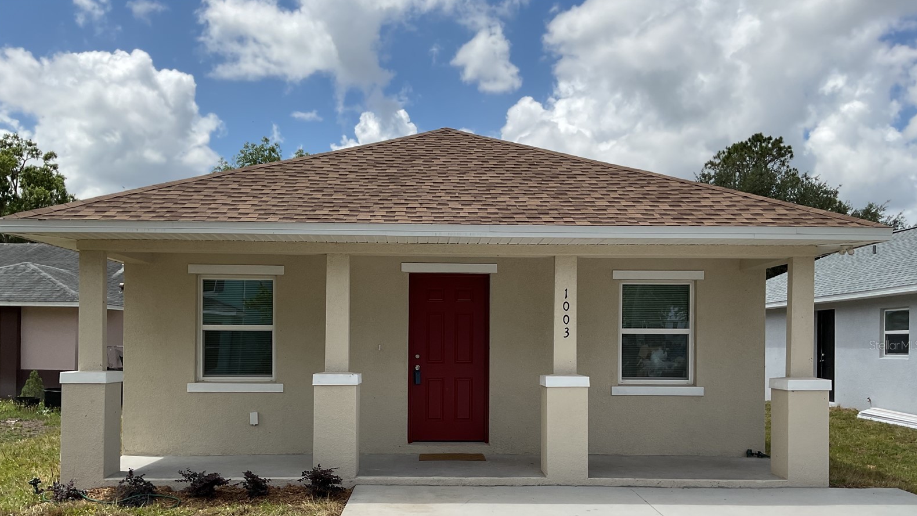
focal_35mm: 32
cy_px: 345
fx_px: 778
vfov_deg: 36.3
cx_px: 460
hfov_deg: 61.0
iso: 16
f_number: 1.8
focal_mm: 3
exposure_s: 1/2427
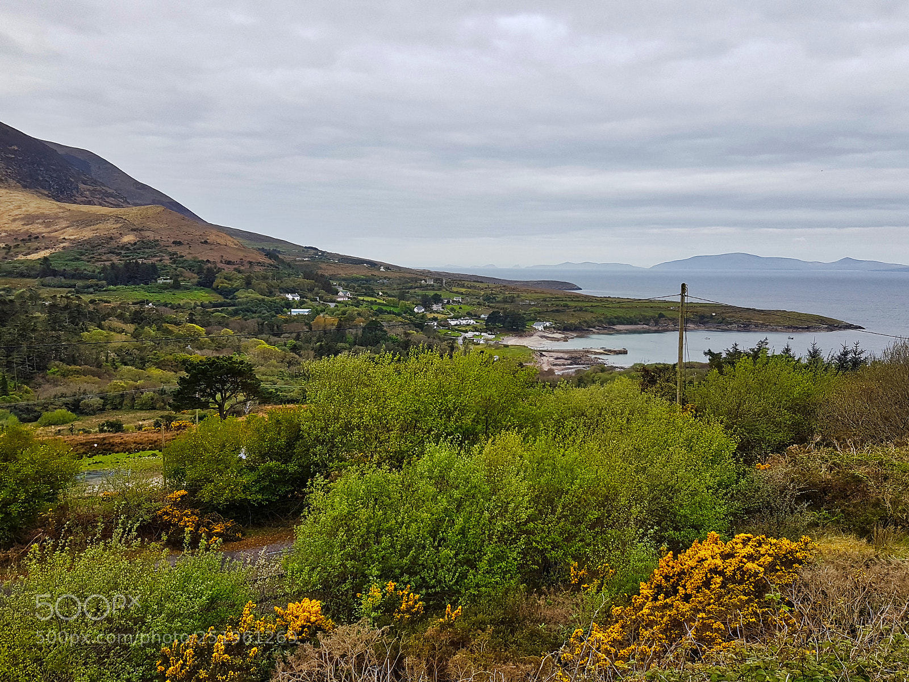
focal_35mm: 26
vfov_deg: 53.1
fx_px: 683
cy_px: 341
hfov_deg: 67.3
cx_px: 454
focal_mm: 4.2
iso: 40
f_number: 1.7
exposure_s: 1/1006
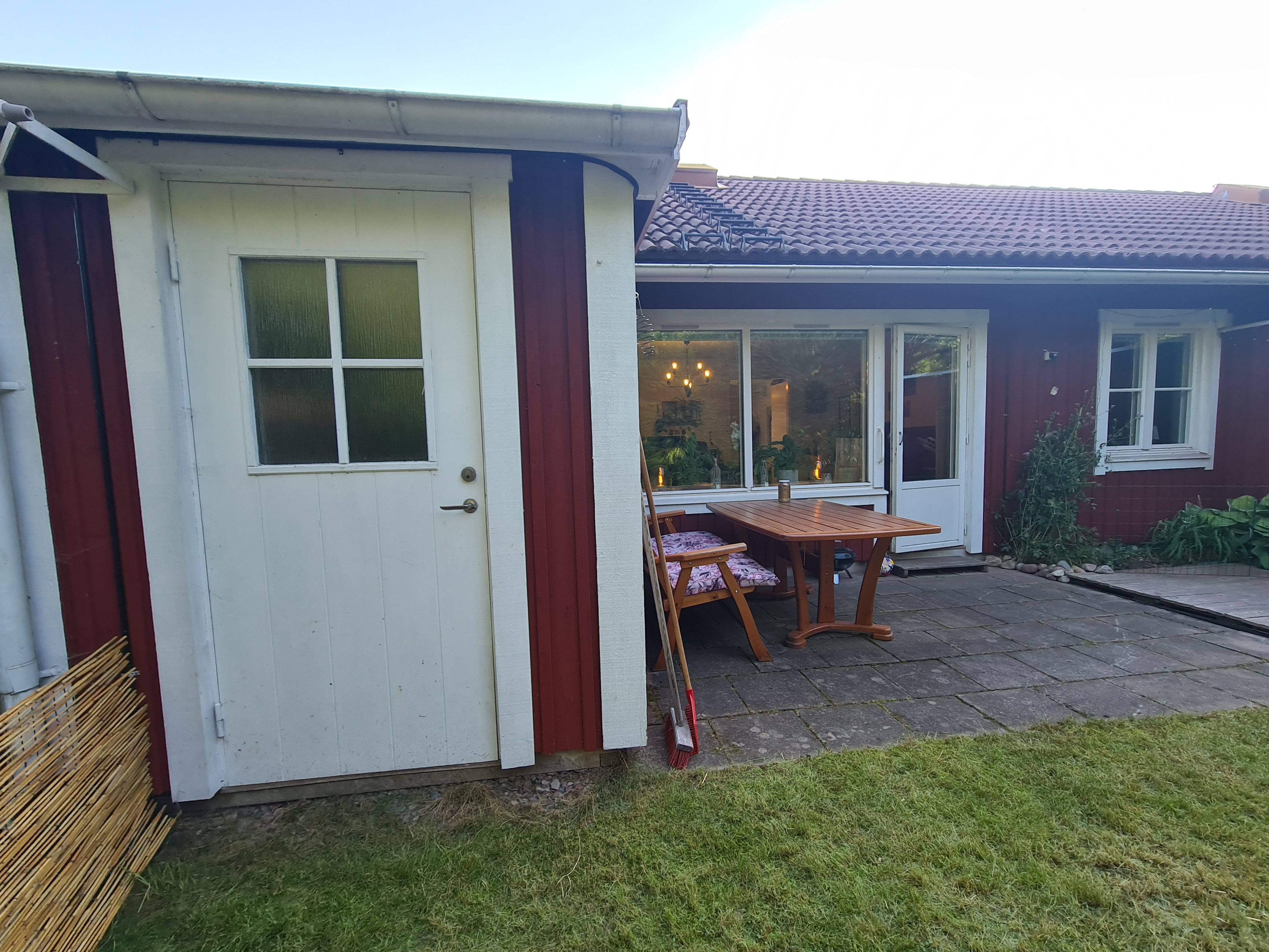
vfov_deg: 85.6
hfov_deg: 102.1
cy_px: 506
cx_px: 643
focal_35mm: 14
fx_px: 513
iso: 50
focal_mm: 2.2
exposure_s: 1/138
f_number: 2.2
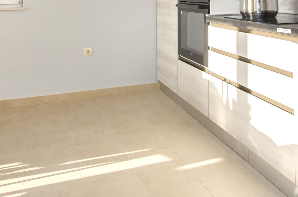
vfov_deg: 31.9
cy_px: -6
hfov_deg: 50.8
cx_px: 145
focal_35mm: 38
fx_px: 314
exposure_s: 1/50
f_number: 7.1
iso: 100
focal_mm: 10
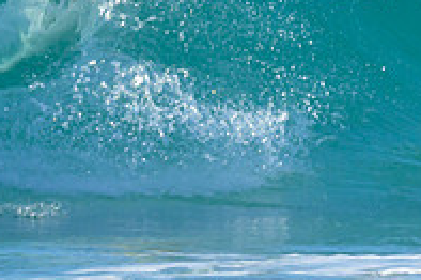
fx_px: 37881
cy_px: 13
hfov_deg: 0.6
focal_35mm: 3242
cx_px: 250
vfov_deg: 0.4
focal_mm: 800
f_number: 6.3
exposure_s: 1/2000
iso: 360
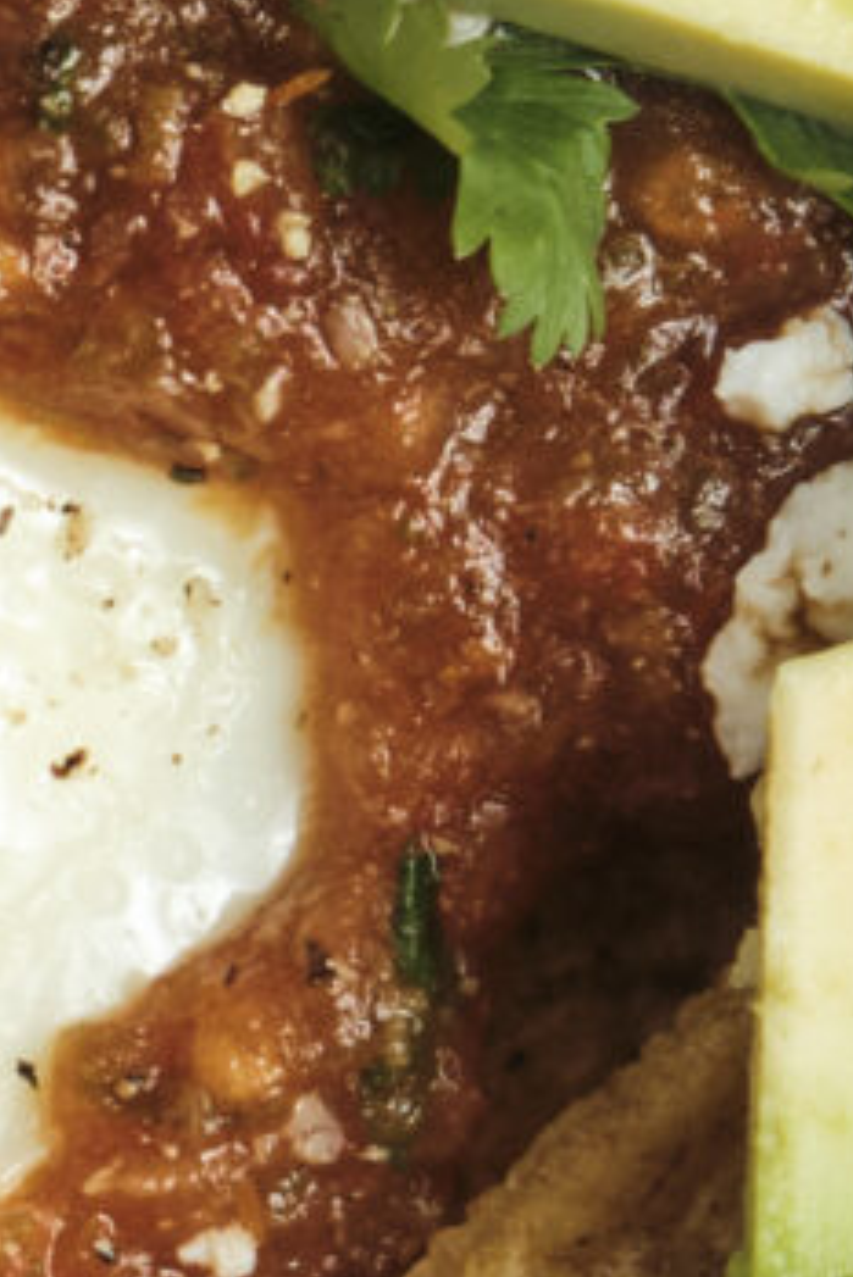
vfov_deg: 3.5
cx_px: -394
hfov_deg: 2.3
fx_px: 20841
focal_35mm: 587
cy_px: 1398
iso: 200
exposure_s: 1/100
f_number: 9
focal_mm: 53.2
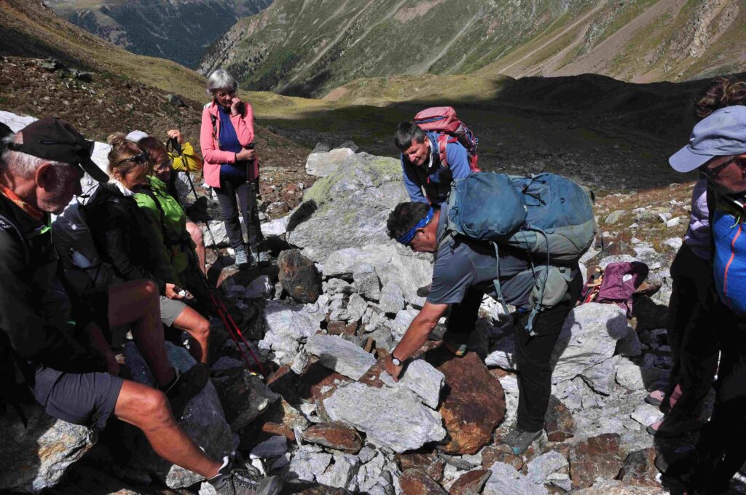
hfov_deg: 67.4
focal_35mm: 27
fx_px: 559
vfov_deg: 47.8
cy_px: 248
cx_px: 373
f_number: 11
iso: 320
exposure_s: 1/1000
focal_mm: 18
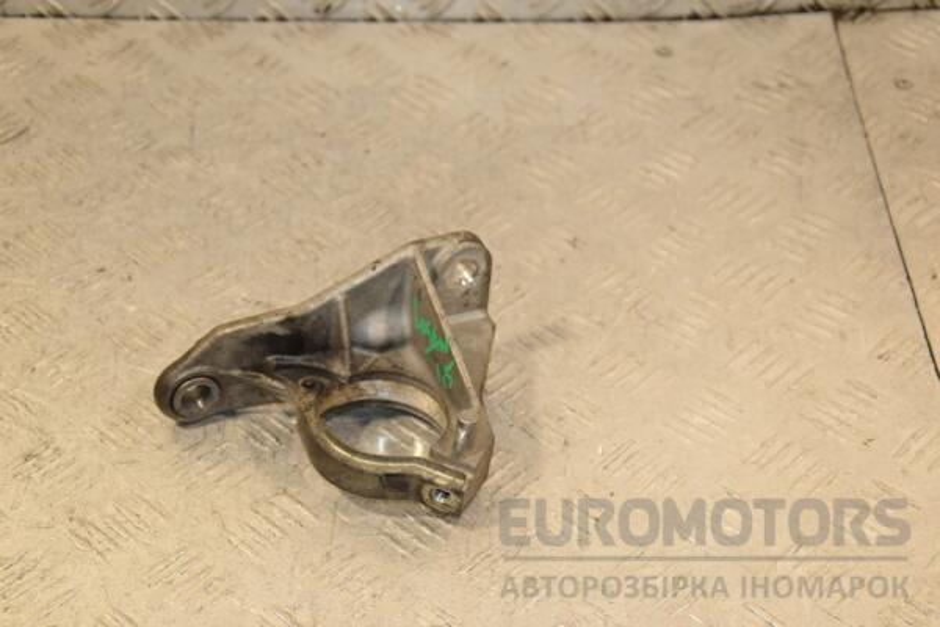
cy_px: 314
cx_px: 470
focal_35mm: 72
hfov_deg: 28.1
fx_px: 1880
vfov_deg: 18.9
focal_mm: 48
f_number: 6.3
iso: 800
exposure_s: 1/200
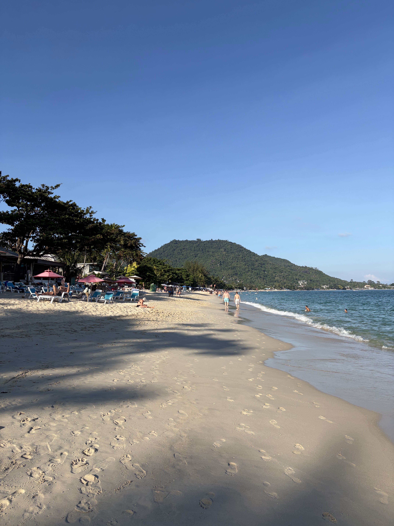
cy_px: 263
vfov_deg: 67.3
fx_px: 395
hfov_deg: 53.1
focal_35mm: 26
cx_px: 197
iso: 50
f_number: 1.6
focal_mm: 5.96
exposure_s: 1/4065
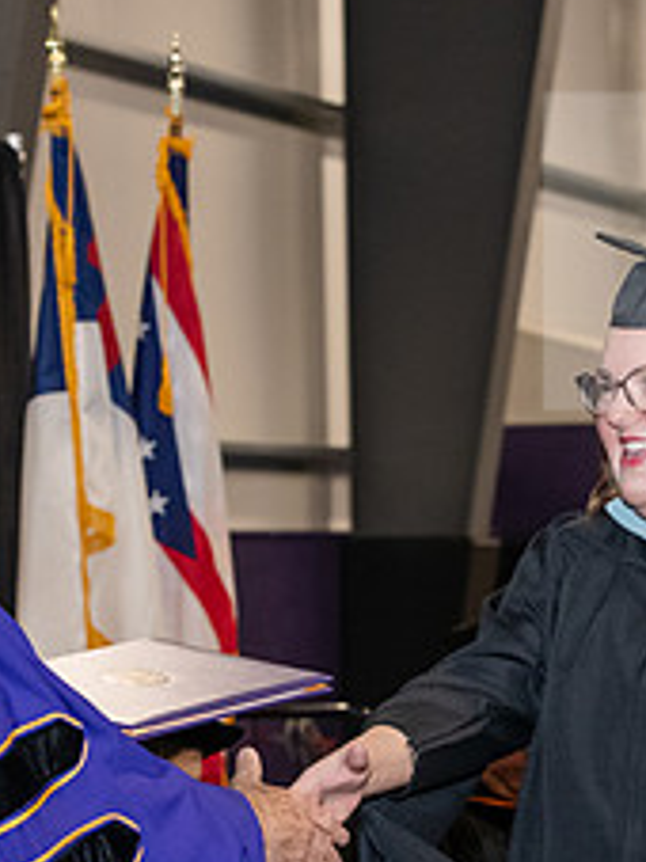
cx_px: 429
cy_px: 553
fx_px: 4284
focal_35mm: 172
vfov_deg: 11.5
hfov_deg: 8.6
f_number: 5.6
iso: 2500
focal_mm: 70
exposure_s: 1/200
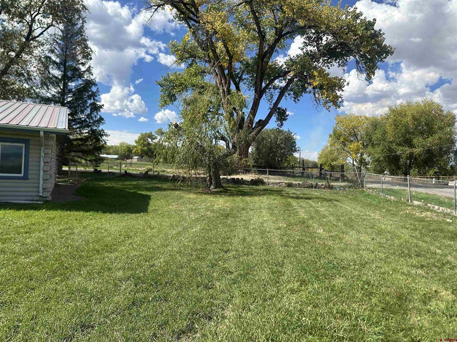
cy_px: 171
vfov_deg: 56.8
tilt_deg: -2.1
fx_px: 317
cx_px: 228
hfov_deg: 71.6
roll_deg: -1.4
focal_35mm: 24
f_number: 1.78
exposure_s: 1/4184
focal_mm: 6.86
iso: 80
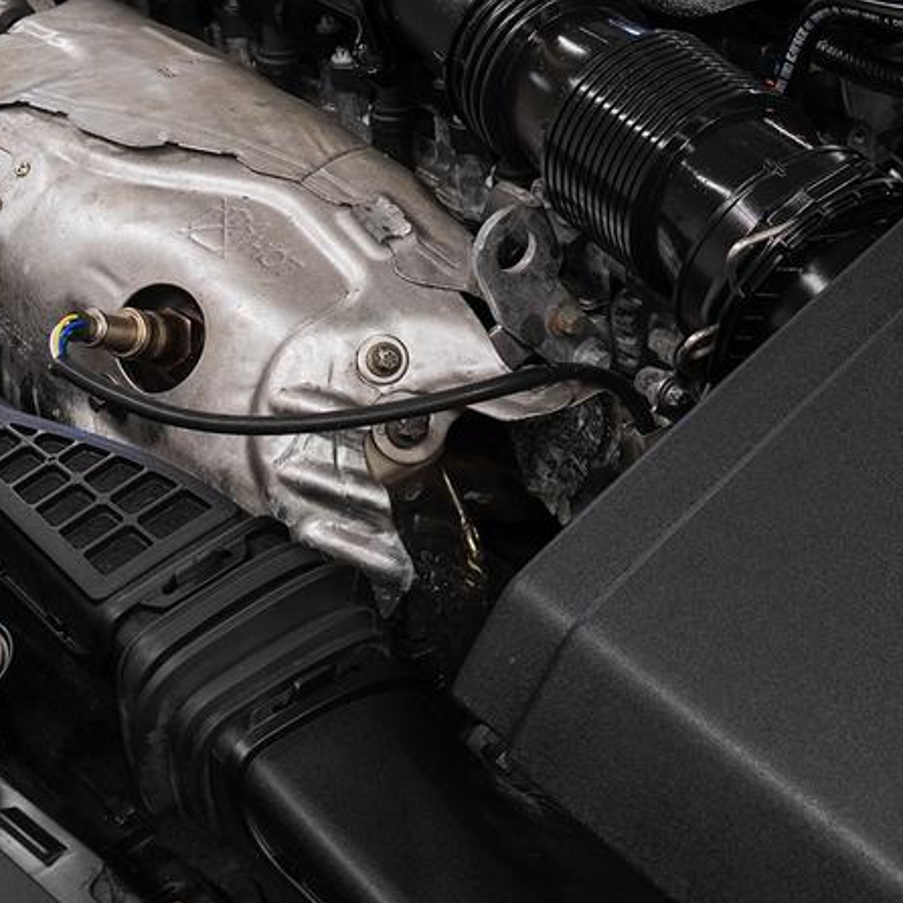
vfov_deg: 24.4
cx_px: 1006
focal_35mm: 70
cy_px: 239
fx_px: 2066
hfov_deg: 23.1
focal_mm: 24
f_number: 7.1
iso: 100
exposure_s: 1/2.5
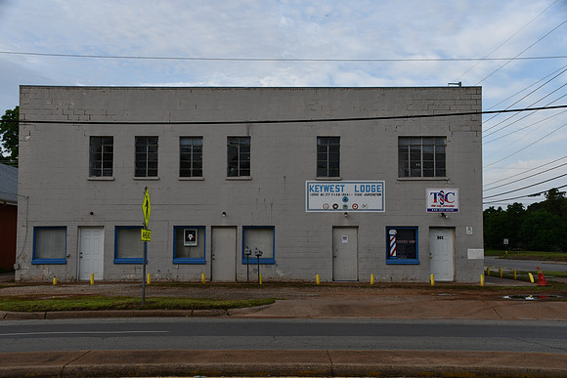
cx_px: 284
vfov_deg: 31.9
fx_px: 662
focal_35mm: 42
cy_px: 189
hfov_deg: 46.4
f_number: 7.1
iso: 200
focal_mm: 28
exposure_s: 1/250
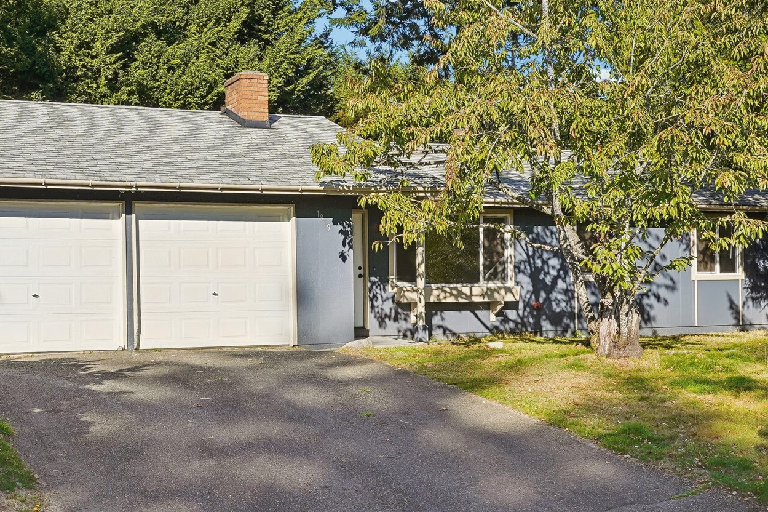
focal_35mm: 53
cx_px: 386
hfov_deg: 37.5
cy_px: 241
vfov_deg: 25.5
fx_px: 1130
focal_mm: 26
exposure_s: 1/200
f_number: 8
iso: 100
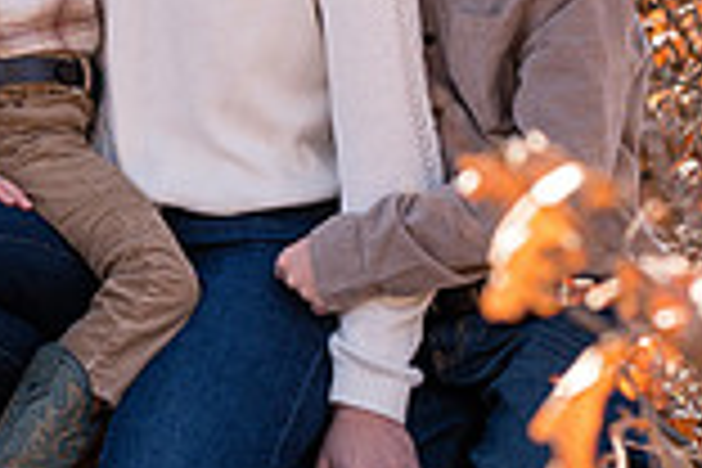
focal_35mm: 336
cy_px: 4
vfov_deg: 4.1
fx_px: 6551
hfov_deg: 6.1
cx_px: 78
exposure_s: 1/250
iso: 250
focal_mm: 85
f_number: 6.3
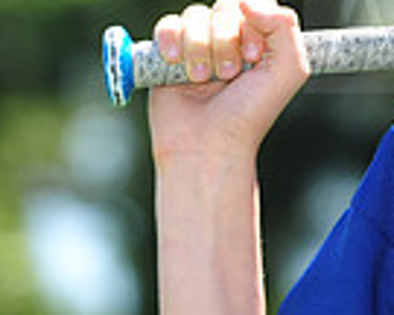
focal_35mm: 806
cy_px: 6
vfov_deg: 1.9
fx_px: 9399
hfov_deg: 2.4
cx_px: 794
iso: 200
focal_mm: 200
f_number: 5.6
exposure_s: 1/320
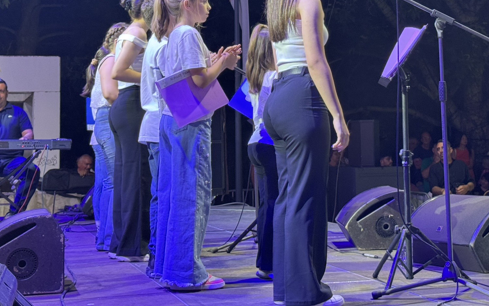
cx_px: 267
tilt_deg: +5.8
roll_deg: +0.8
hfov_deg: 29.8
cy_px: 65
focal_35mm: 69
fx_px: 920
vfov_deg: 18.7
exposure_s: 1/60
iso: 160
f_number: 1.78
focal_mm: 6.76
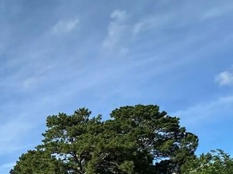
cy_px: 213
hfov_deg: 29.6
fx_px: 303
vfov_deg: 27.8
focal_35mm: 45
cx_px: -98
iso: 50
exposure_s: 1/1825
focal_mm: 2.22
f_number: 2.2
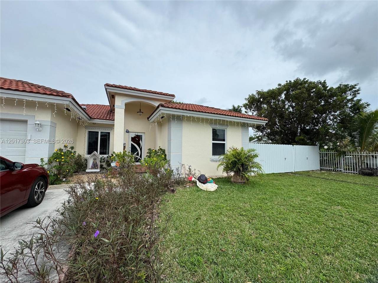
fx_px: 153
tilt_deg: +3.5
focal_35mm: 14
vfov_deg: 85.7
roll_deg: -0.2
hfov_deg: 102.1
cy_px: 142
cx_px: 189
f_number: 2.2
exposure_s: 1/1048
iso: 50
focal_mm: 2.22
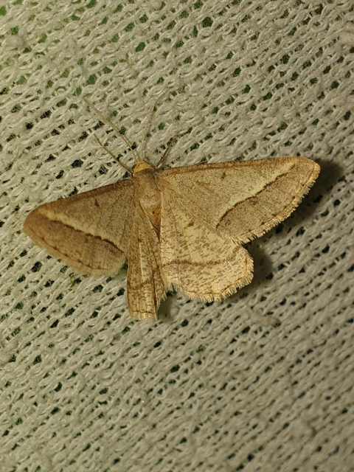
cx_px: 177
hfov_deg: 53.1
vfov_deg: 67.3
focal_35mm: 26
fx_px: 355
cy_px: 236
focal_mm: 4.3
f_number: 2.4
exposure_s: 1/944
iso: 50
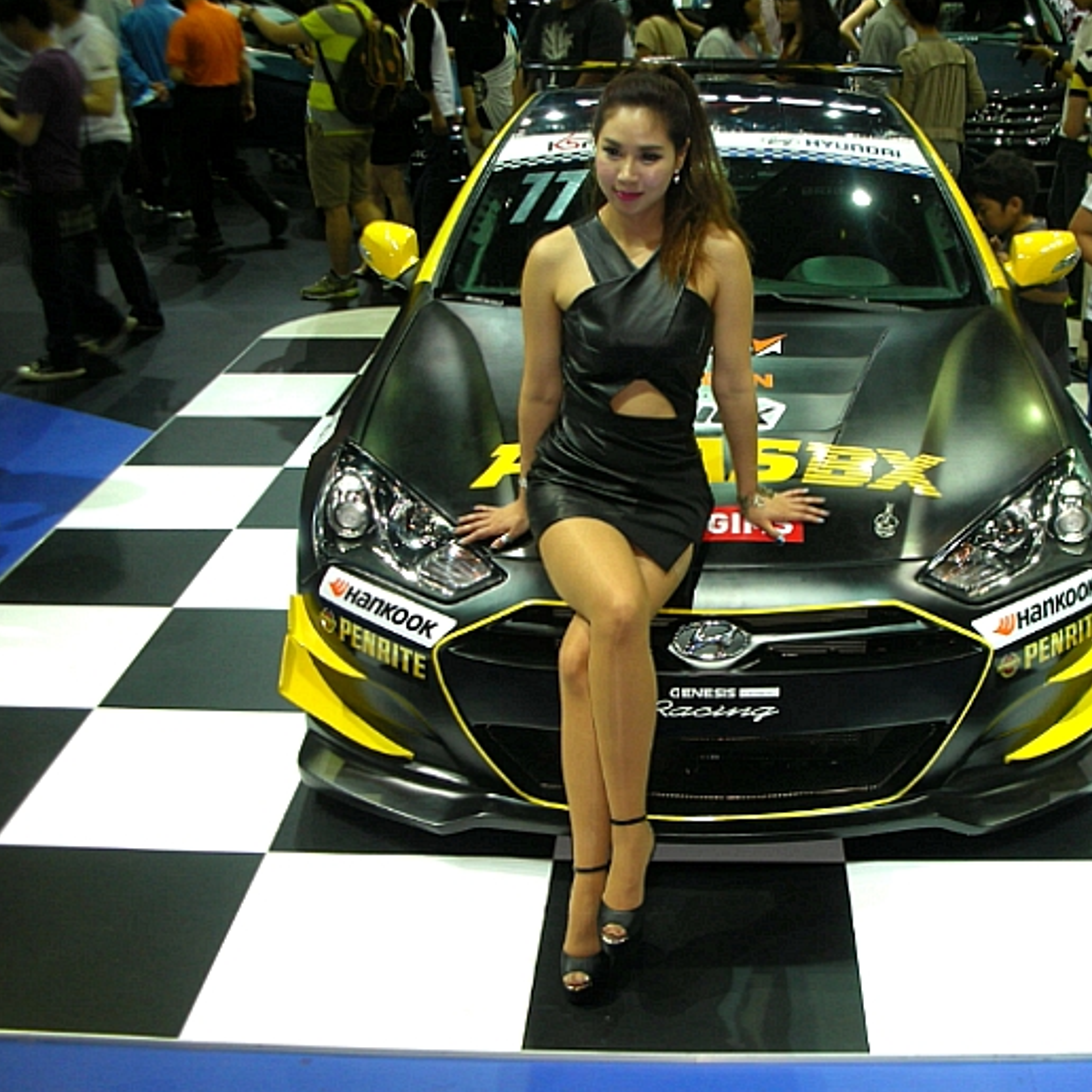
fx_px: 1499
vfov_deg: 40.0
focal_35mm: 42
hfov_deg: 39.7
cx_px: 686
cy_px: 543
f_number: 3
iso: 65
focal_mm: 5.8
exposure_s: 1/30
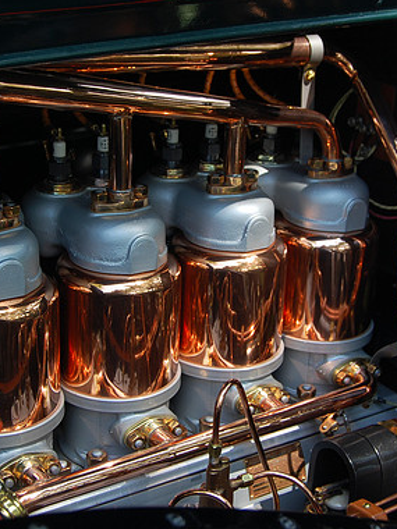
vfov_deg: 29.4
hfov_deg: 22.3
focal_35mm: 66
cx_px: 194
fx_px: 1009
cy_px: 263
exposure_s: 1/125
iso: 200
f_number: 5.6
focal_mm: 30
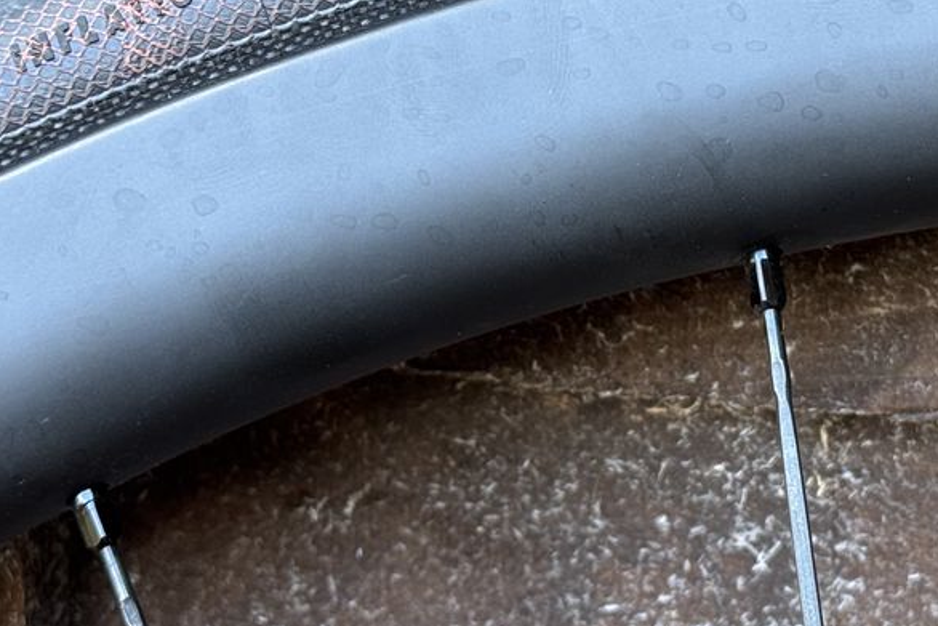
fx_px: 2841
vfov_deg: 12.4
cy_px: -3
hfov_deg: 18.6
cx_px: 740
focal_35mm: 109
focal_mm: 6.76
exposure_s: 1/118
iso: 100
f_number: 1.78
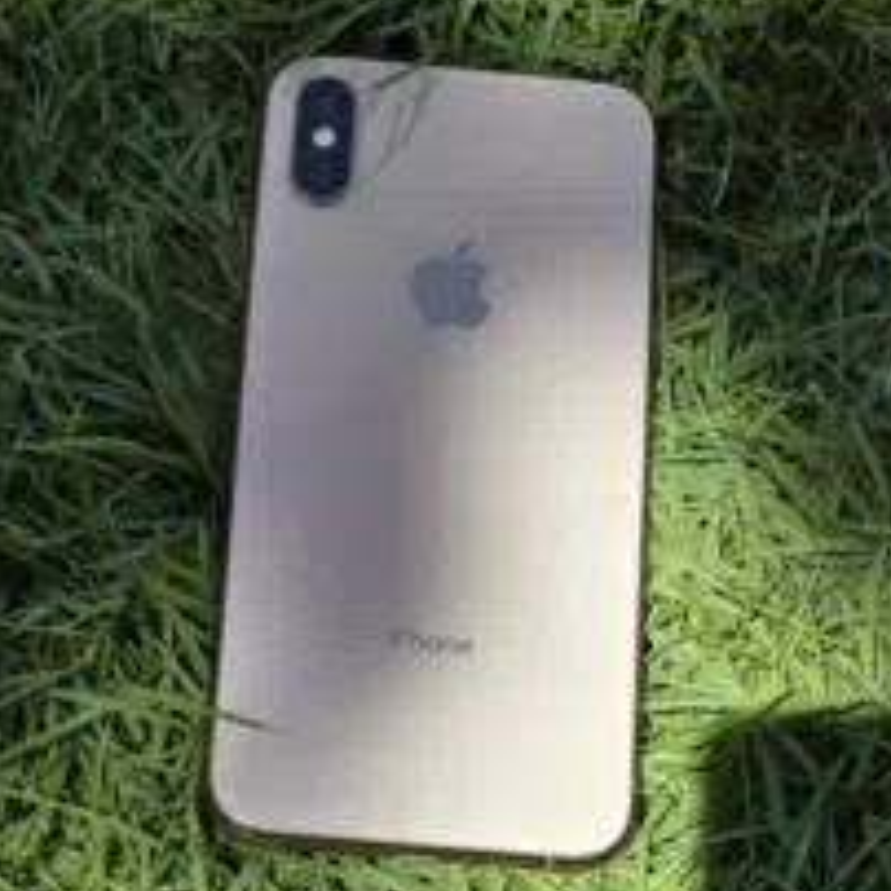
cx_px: 476
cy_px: 282
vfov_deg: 14.4
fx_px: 3524
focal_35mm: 121
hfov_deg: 14.4
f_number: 2.4
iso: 50
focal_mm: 7.9
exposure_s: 1/1567
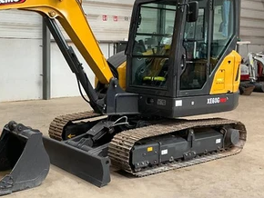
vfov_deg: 30.3
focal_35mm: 48
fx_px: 366
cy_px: 87
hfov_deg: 38.3
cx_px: 56
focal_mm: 3
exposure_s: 1/60
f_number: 1.8
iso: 125
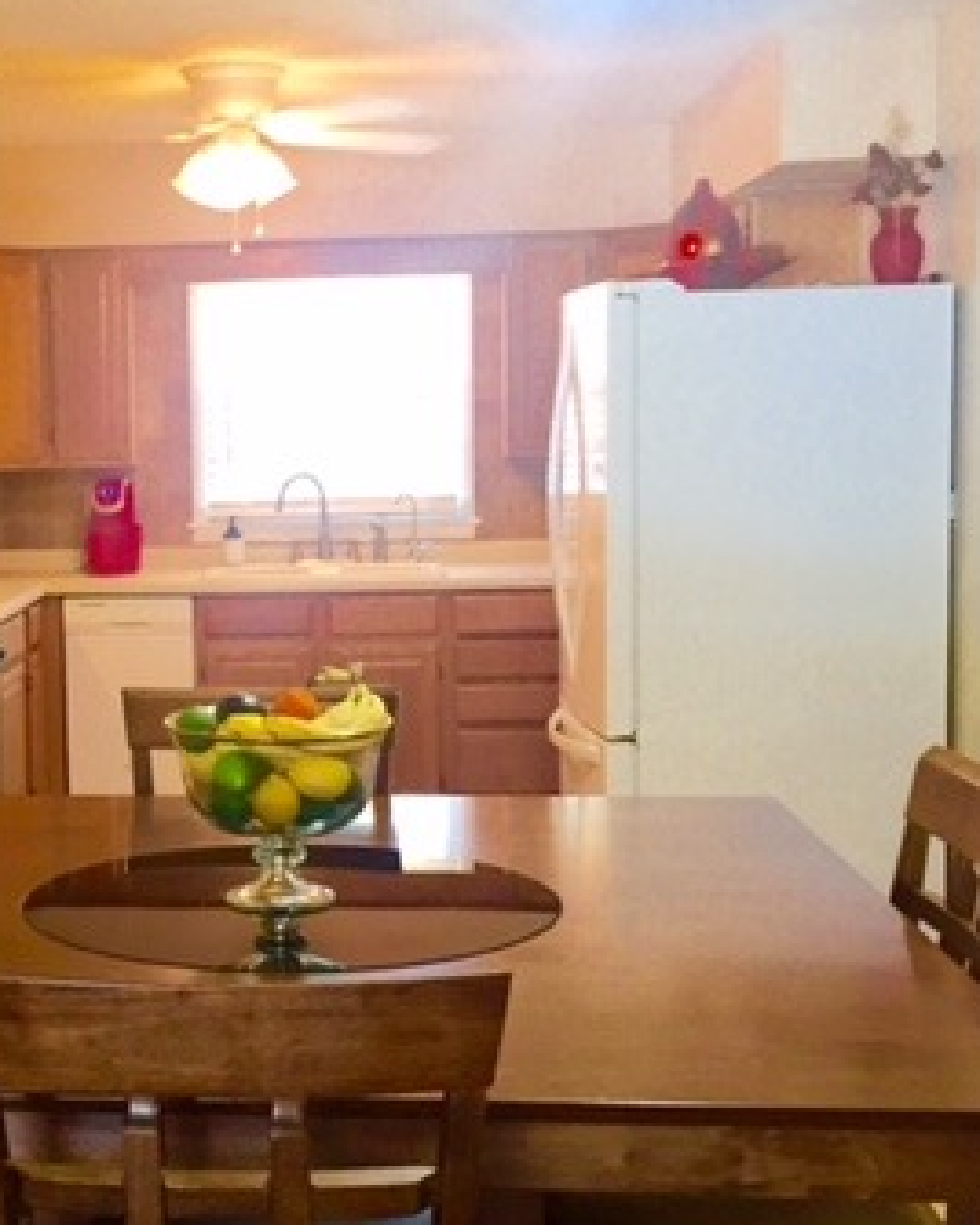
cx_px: 124
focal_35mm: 54
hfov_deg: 27.2
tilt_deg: -5.3
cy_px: 600
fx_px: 1958
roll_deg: +1.2
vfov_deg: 34.7
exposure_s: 1/33
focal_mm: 4.15
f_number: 2.2
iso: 125
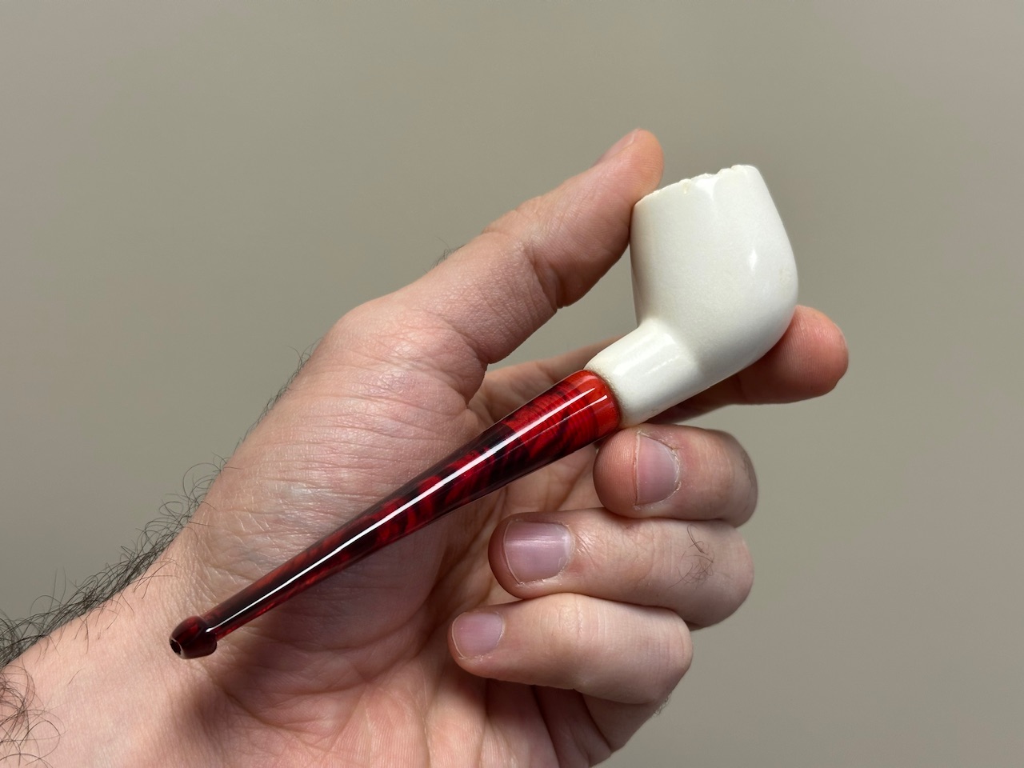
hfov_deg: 39.7
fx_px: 1420
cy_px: 384
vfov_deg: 30.3
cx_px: 512
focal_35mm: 48
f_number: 1.78
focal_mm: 6.86
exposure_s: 1/118
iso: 80
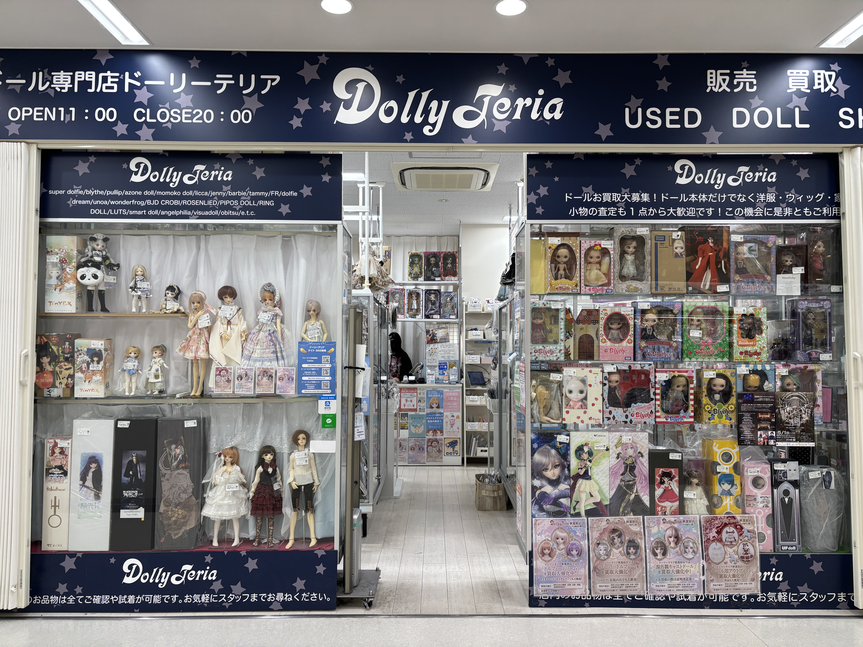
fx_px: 648
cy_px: 324
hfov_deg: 67.3
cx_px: 432
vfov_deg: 53.1
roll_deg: +1.0
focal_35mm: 26
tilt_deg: +3.1
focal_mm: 5.96
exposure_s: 1/100
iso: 80
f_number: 1.6
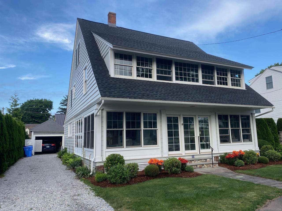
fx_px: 212
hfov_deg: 67.3
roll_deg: +1.5
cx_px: 141
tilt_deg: +7.9
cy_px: 106
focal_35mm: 26
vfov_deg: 53.1
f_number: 1.8
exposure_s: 1/633
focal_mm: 4.25
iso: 32
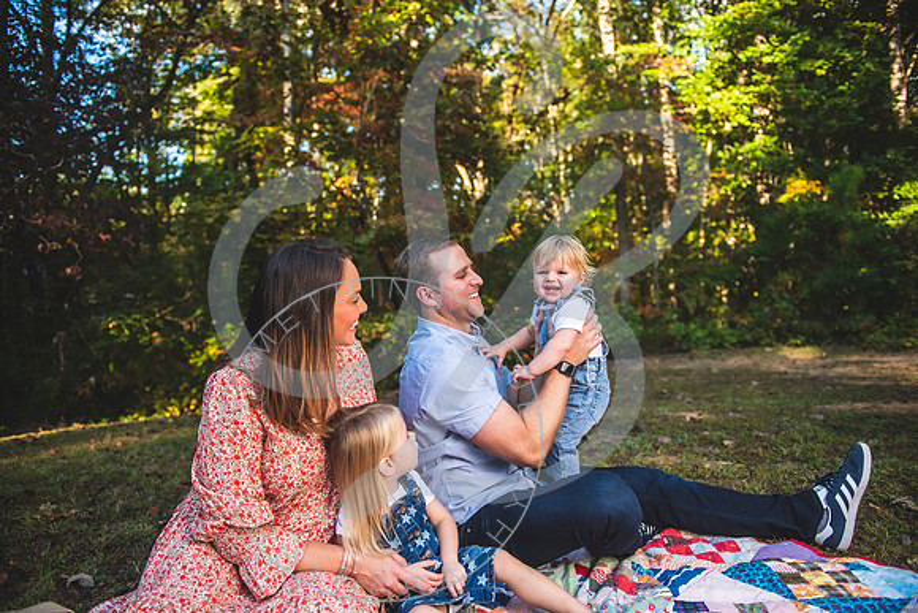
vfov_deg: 53.2
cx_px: 459
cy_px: 306
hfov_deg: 73.7
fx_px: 612
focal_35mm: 24
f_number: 2.8
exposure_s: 1/400
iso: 100
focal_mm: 24
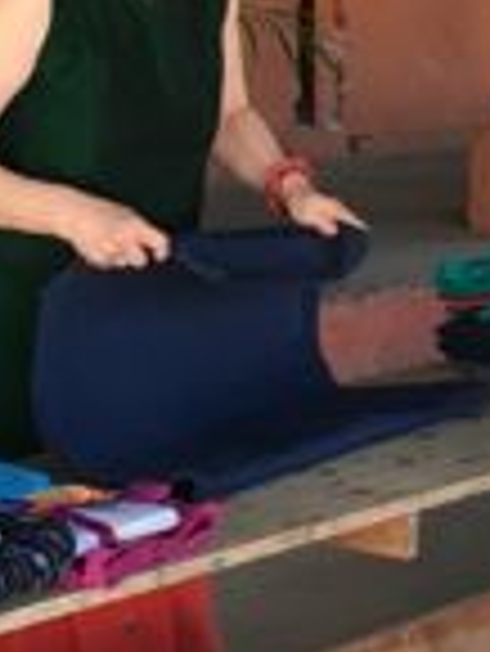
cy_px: -13
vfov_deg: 15.1
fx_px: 2412
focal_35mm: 128
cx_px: 841
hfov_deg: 10.9
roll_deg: -1.3
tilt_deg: -4.0
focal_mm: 4.15
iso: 32
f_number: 2.2
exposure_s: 1/30
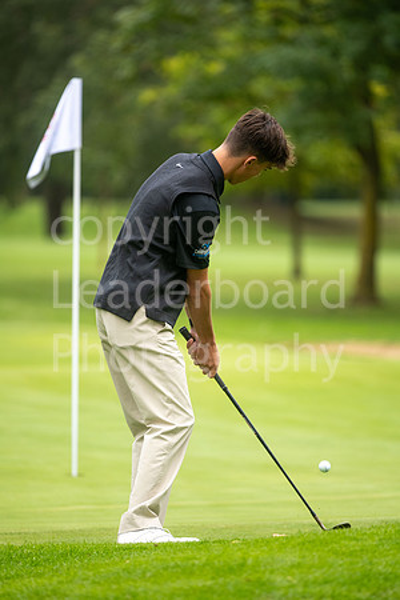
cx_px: 200
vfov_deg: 6.9
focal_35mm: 300
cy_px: 300
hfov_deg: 4.6
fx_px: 5000
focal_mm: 300
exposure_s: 1/1000
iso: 640
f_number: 4
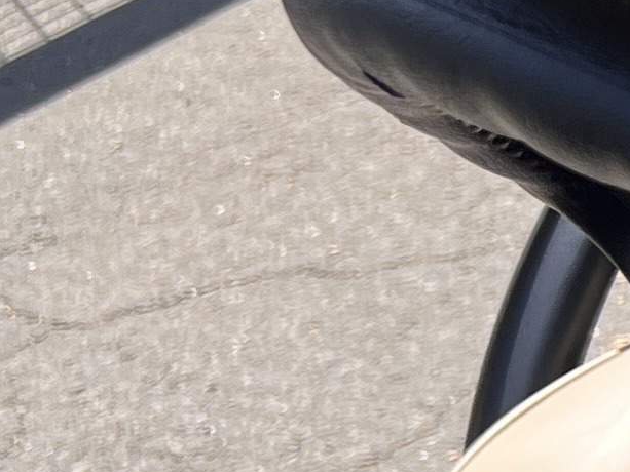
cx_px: 1791
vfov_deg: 8.7
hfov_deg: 9.5
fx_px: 3113
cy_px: 265
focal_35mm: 171
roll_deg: +0.9
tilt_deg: -23.9
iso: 50
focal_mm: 5.7
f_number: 1.5
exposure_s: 1/1029
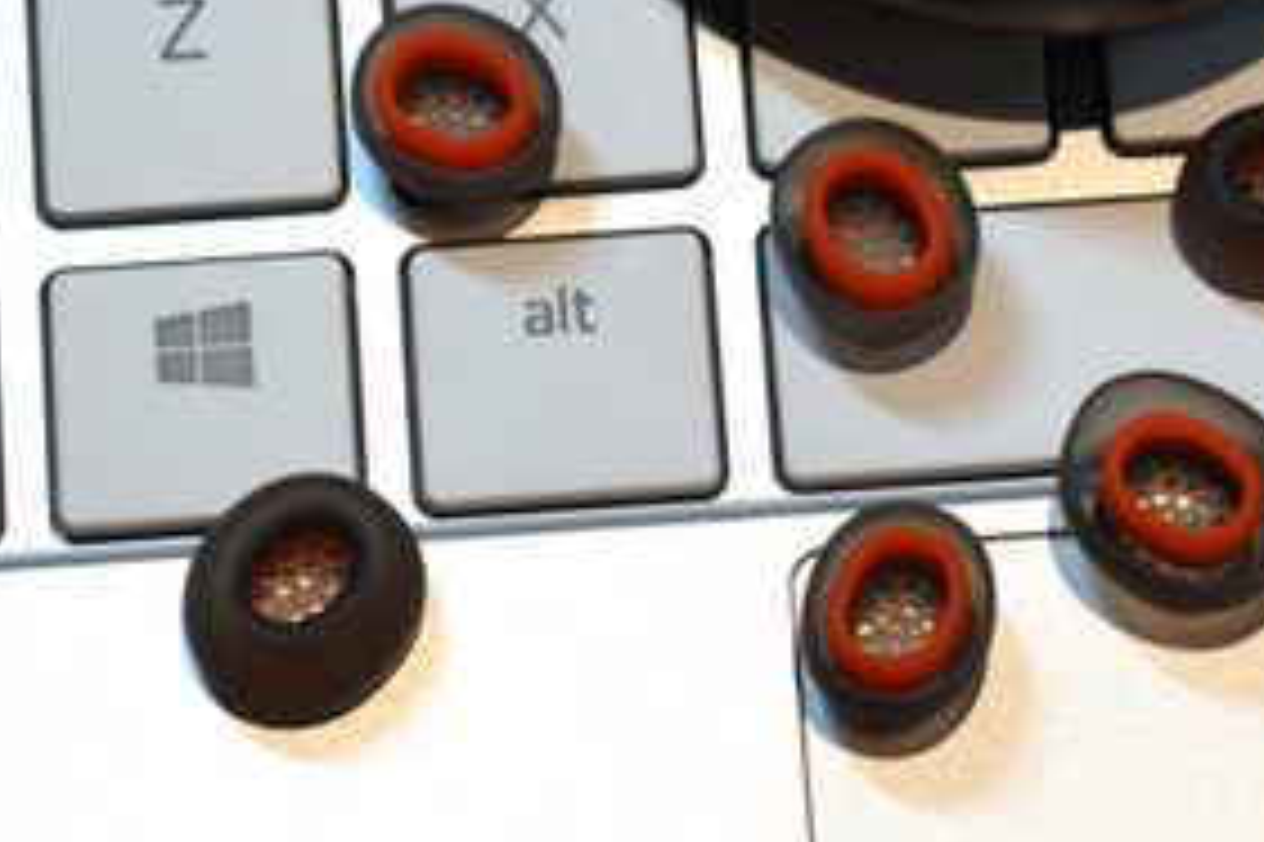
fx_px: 7414
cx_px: 1080
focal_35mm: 211
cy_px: -230
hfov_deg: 9.7
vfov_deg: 6.4
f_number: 5.6
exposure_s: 1/40
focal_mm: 55
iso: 400
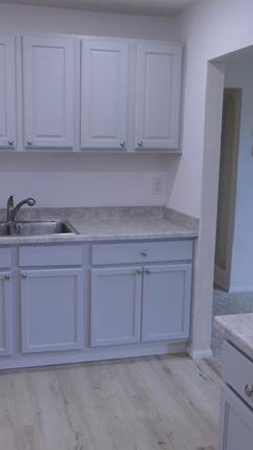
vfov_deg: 52.8
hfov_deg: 31.2
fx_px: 453
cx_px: 108
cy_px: 226
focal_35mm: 38
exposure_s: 1/60
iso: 160
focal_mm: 8.8
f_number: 2.8
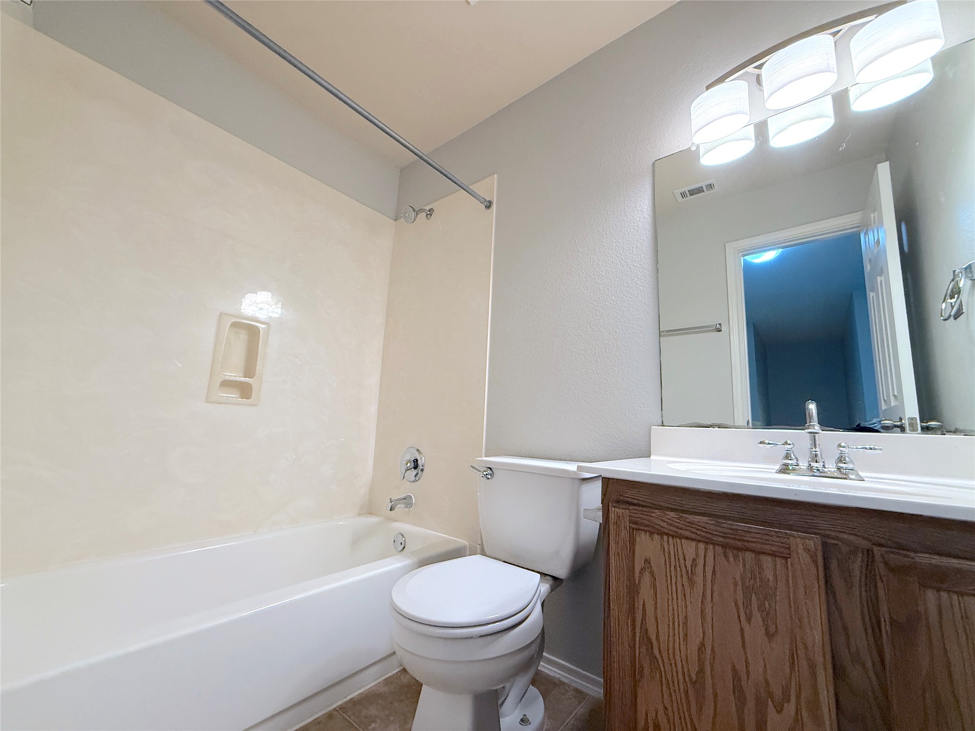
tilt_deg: +9.1
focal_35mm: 14
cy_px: 366
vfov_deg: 85.7
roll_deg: -2.5
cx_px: 488
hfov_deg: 102.1
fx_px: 394
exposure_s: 1/120
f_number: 2.2
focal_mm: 2.22
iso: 320
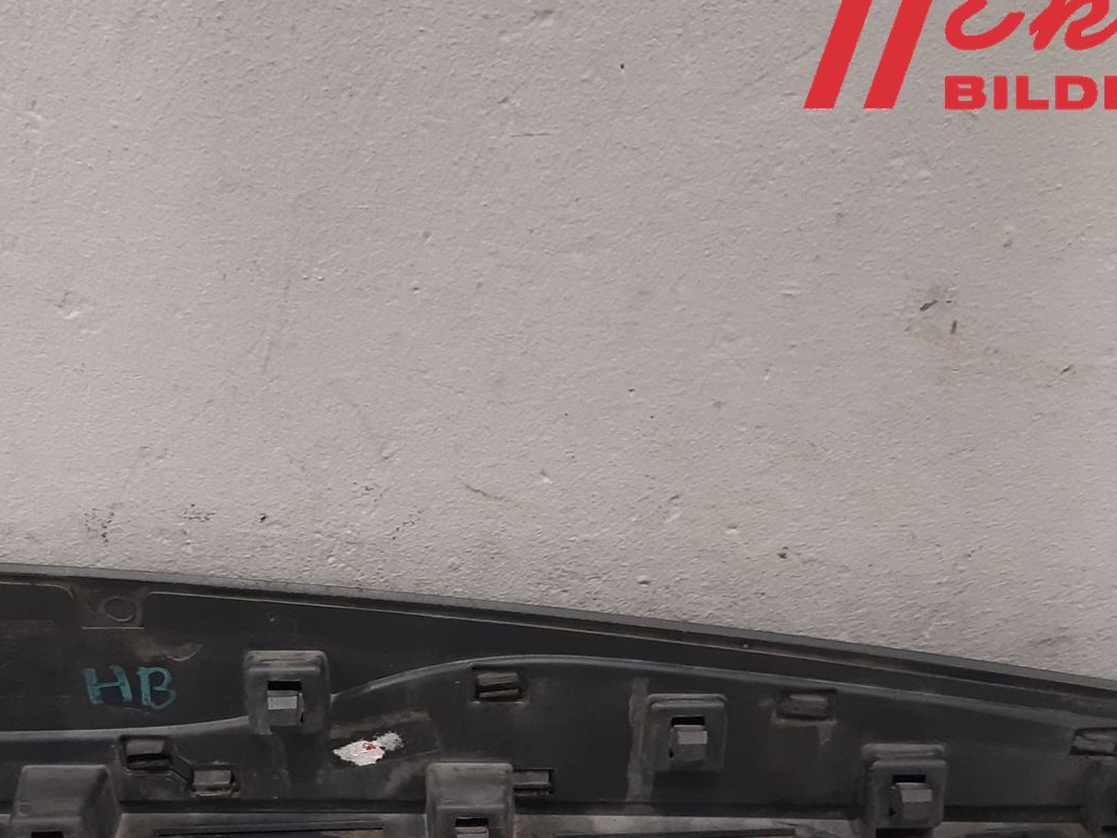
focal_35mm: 50
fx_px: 1614
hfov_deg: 37.8
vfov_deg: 28.1
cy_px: 737
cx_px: 373
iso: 200
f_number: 1.7
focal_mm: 3.93
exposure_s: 1/50
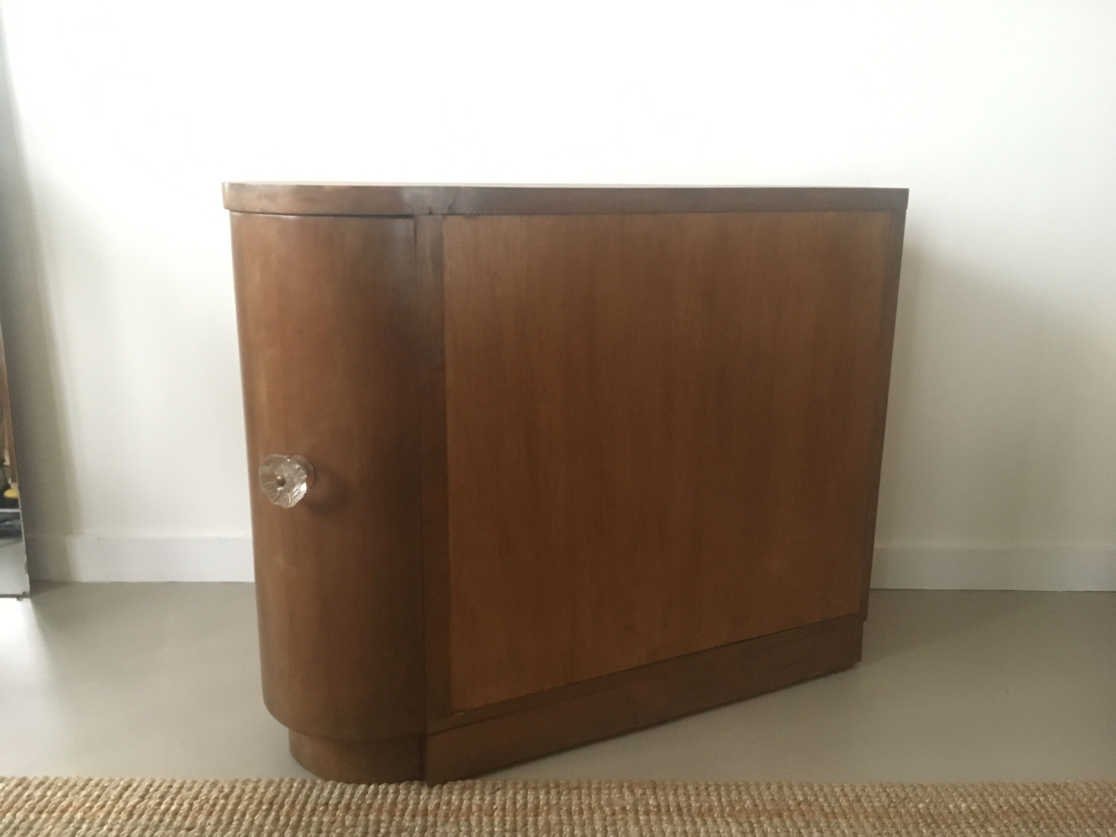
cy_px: 418
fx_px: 935
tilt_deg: -15.1
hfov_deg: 61.7
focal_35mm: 29
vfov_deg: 48.2
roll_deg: -1.6
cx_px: 558
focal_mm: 4.15
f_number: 2.2
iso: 400
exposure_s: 1/17
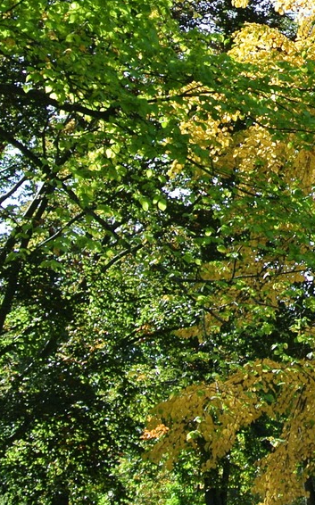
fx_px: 1513
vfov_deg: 18.7
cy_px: 61
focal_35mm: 110
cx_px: 536
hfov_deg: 11.2
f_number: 4
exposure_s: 1/320
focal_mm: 13.1
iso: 100
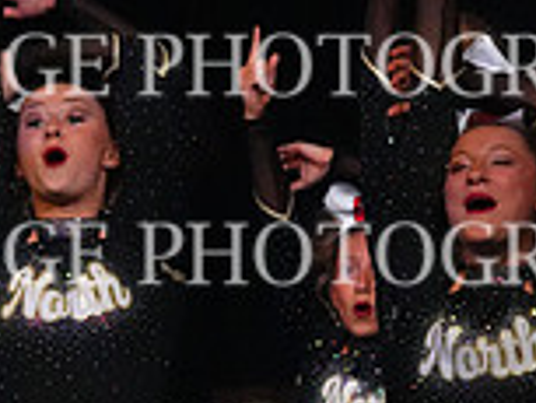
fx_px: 13296
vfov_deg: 1.7
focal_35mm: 858
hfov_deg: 2.3
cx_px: 114
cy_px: 536
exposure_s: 1/1250
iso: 16000
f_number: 5.6
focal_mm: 235
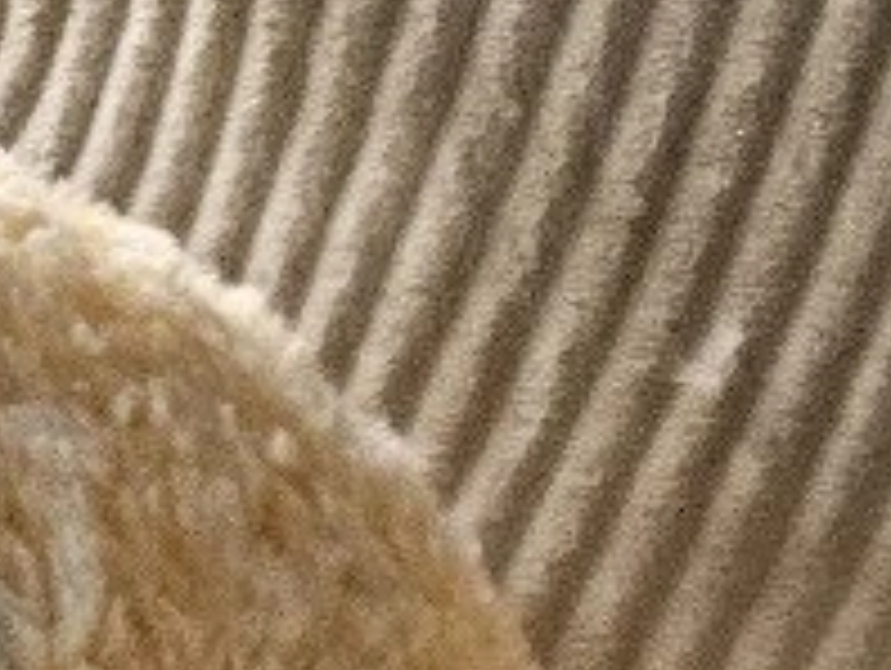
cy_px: 1434
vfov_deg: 11.3
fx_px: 2989
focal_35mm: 116
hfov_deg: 14.0
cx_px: 1840
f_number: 1.7
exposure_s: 1/50.3
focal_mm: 6.3
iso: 640
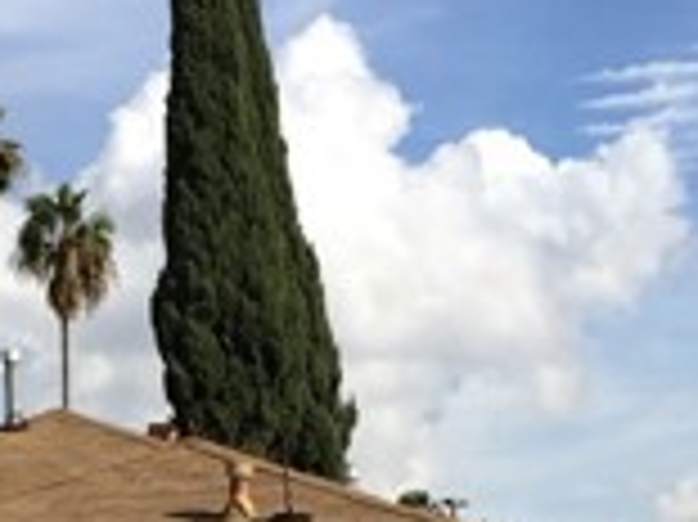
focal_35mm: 120
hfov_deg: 16.3
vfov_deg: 11.3
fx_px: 2418
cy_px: 986
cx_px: 99
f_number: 2.2
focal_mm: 4.15
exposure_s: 1/2825
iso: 32
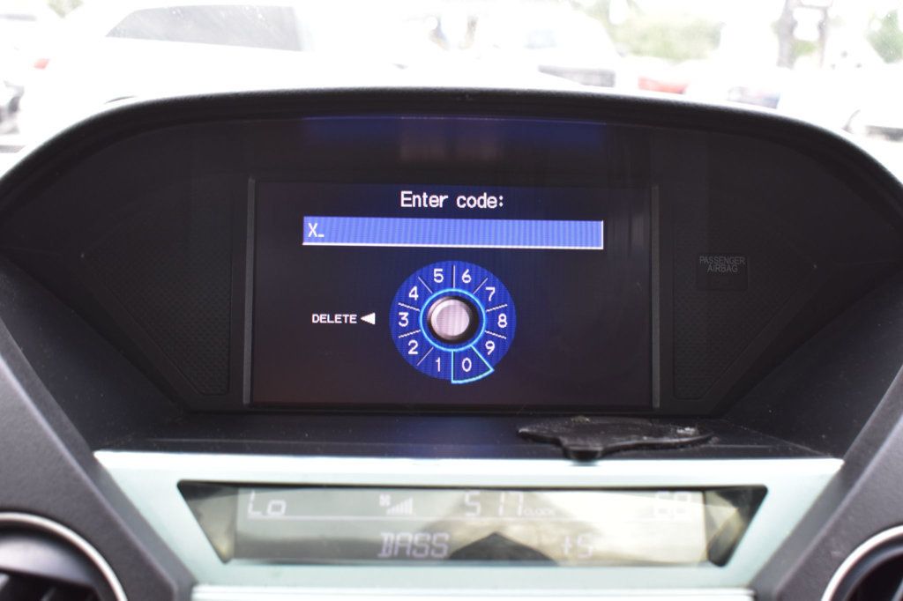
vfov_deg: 29.8
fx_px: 1128
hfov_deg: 43.6
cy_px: 300
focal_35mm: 45
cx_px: 452
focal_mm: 30
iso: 400
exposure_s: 1/30
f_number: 7.1
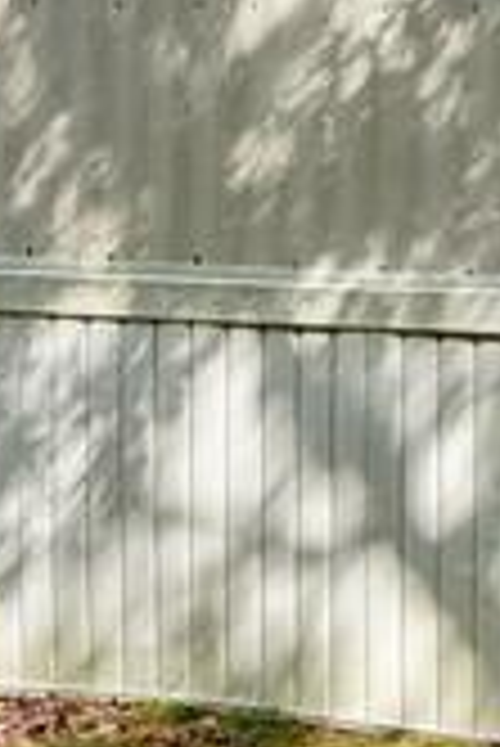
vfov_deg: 12.9
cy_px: -238
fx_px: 3201
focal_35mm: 154
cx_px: 869
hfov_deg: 8.6
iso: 320
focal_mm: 8.67
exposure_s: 1/1600
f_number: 1.8
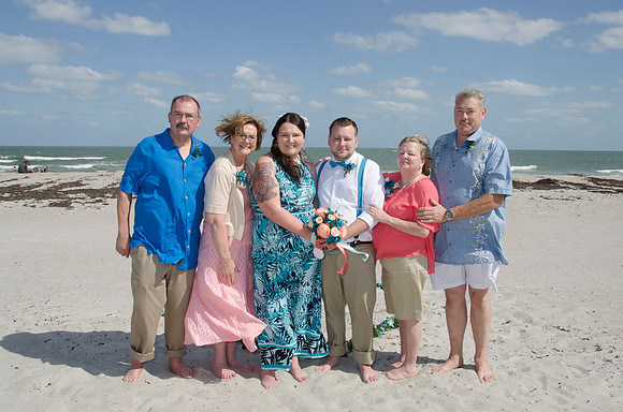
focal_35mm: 30
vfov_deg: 43.4
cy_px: 206
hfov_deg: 62.0
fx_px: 518
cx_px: 312
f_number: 11
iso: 100
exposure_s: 1/250
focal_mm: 20
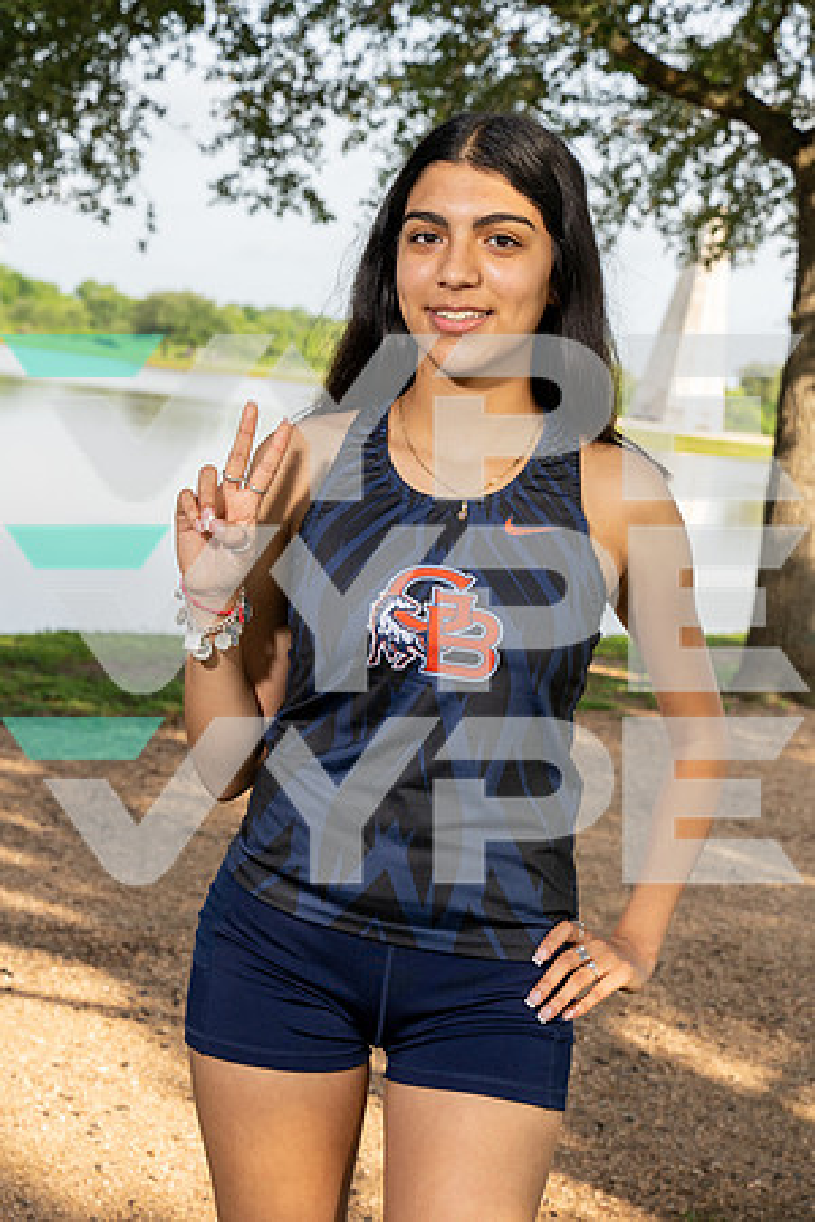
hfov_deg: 19.5
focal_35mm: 70
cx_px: 408
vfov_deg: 28.8
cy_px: 611
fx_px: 2377
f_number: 8
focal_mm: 70
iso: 250
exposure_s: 1/250
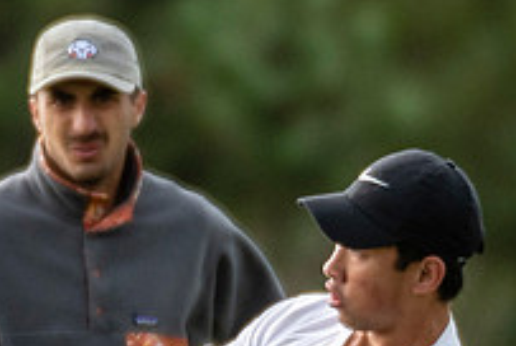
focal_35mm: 3337
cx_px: 363
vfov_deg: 0.4
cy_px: 407
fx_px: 47899
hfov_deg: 0.6
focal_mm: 400
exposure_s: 1/1000
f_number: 4
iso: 320
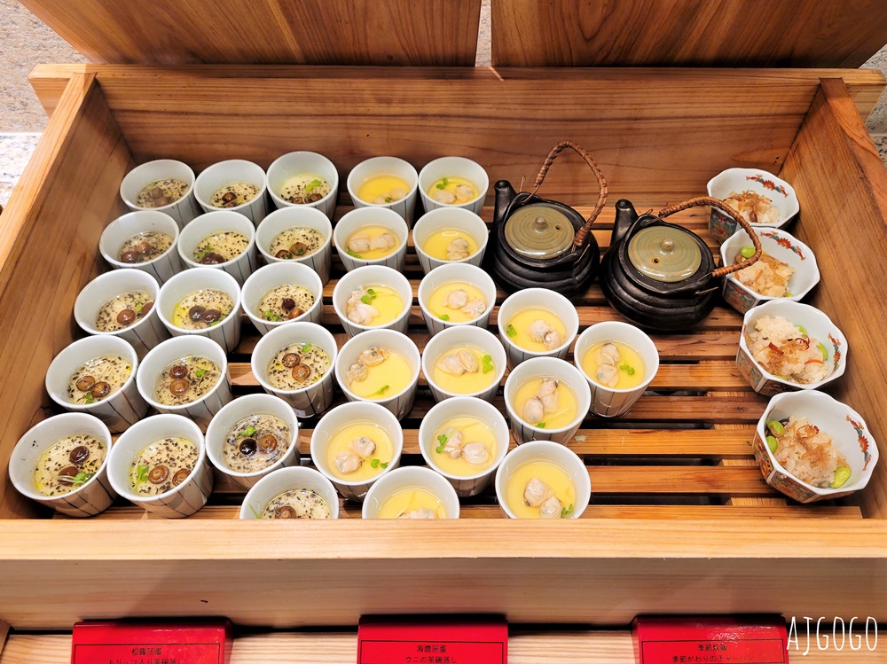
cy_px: 332
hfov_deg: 67.3
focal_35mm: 26
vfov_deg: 53.0
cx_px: 444
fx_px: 666
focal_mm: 5.4
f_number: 1.8
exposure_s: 1/60
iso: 160
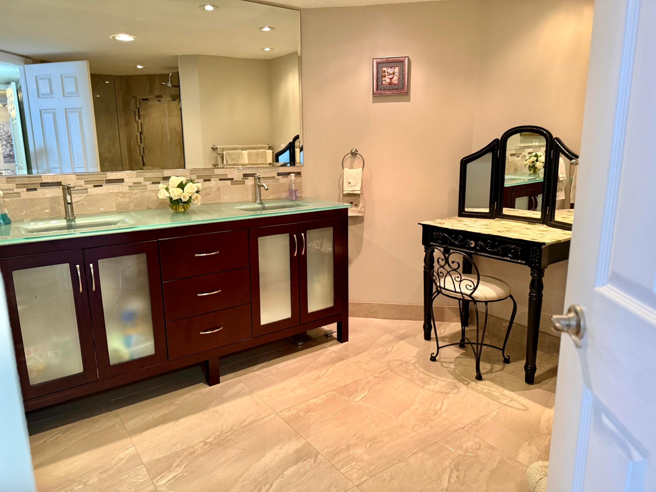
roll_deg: +0.8
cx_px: 328
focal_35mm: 24
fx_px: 455
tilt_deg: -11.8
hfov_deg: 71.6
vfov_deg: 56.8
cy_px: 246
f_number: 1.78
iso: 320
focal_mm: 6.76
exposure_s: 1/60
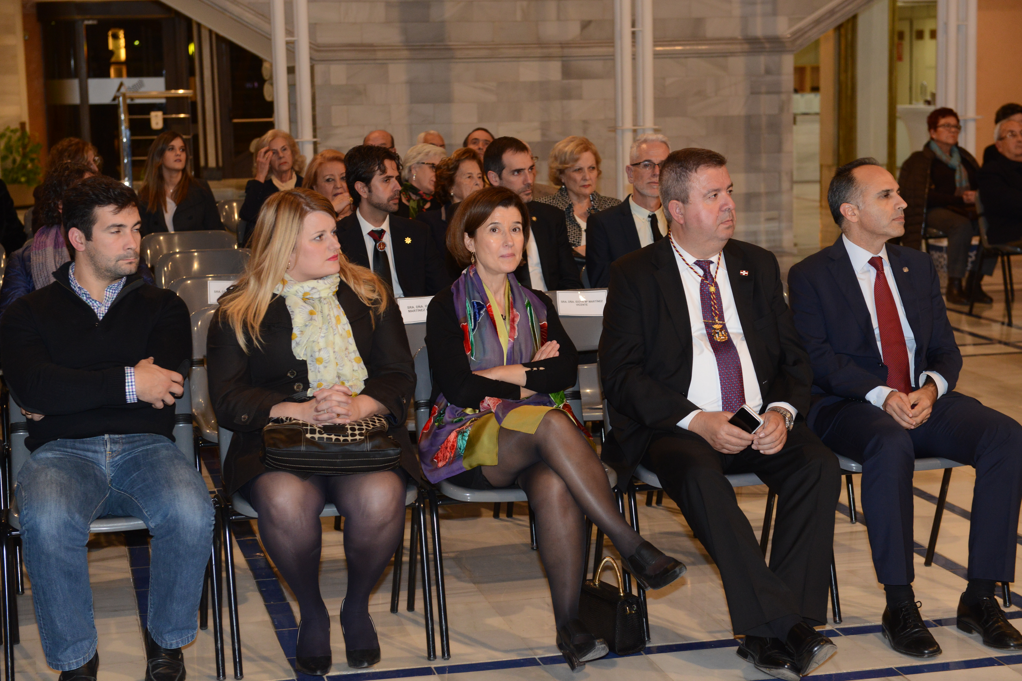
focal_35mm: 70
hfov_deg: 28.8
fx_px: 1987
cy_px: 340
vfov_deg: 19.5
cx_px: 511
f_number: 5
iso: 1600
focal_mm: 70
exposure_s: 1/125
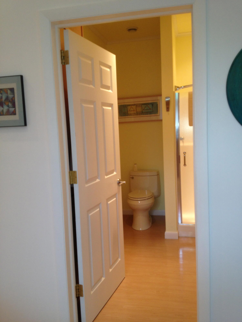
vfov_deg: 52.6
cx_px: 121
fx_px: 326
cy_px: 161
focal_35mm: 35
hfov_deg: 40.7
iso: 50
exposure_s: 1/20
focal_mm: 4.28
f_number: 2.4
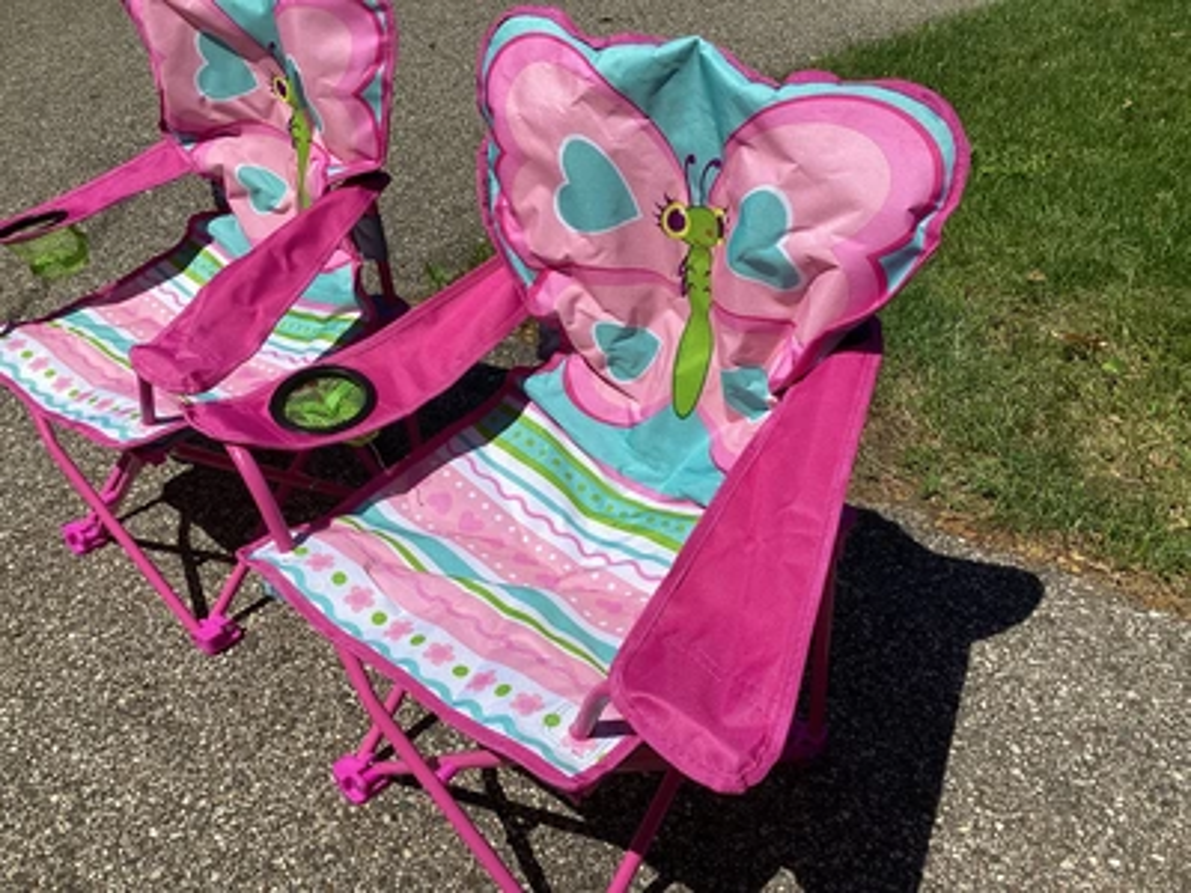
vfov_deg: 45.4
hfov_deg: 58.4
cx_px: 596
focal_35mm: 31
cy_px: 446
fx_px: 1067
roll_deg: +2.5
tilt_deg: -38.0
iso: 25
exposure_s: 1/3021
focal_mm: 3.3
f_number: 2.4
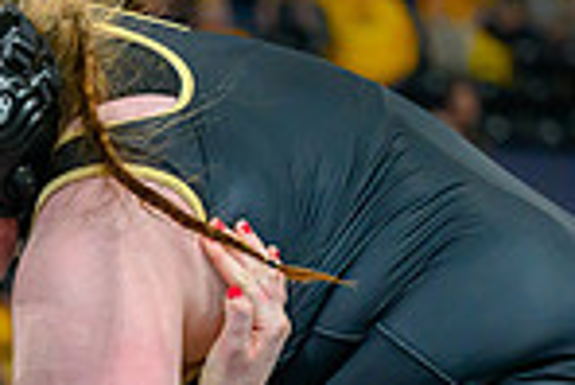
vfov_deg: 4.9
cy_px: 636
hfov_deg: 7.2
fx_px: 4493
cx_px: -272
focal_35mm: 281
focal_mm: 70
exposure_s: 1/800
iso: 2000
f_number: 2.8
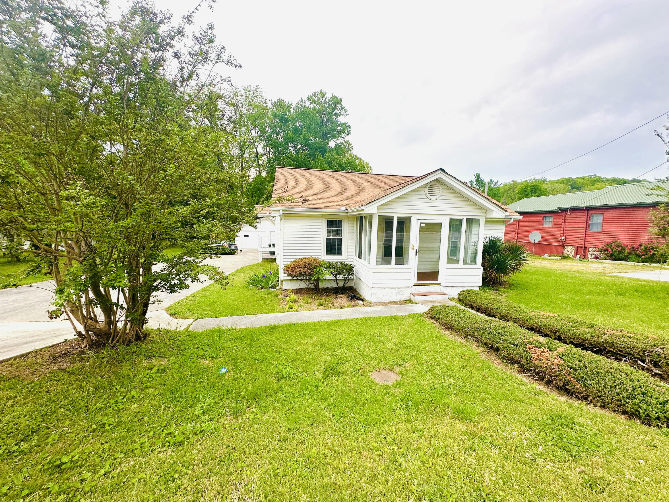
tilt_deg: -6.0
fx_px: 271
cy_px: 251
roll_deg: -1.5
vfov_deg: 85.7
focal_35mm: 14
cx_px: 334
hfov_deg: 102.1
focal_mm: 2.22
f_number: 2.2
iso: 40
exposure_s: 1/99
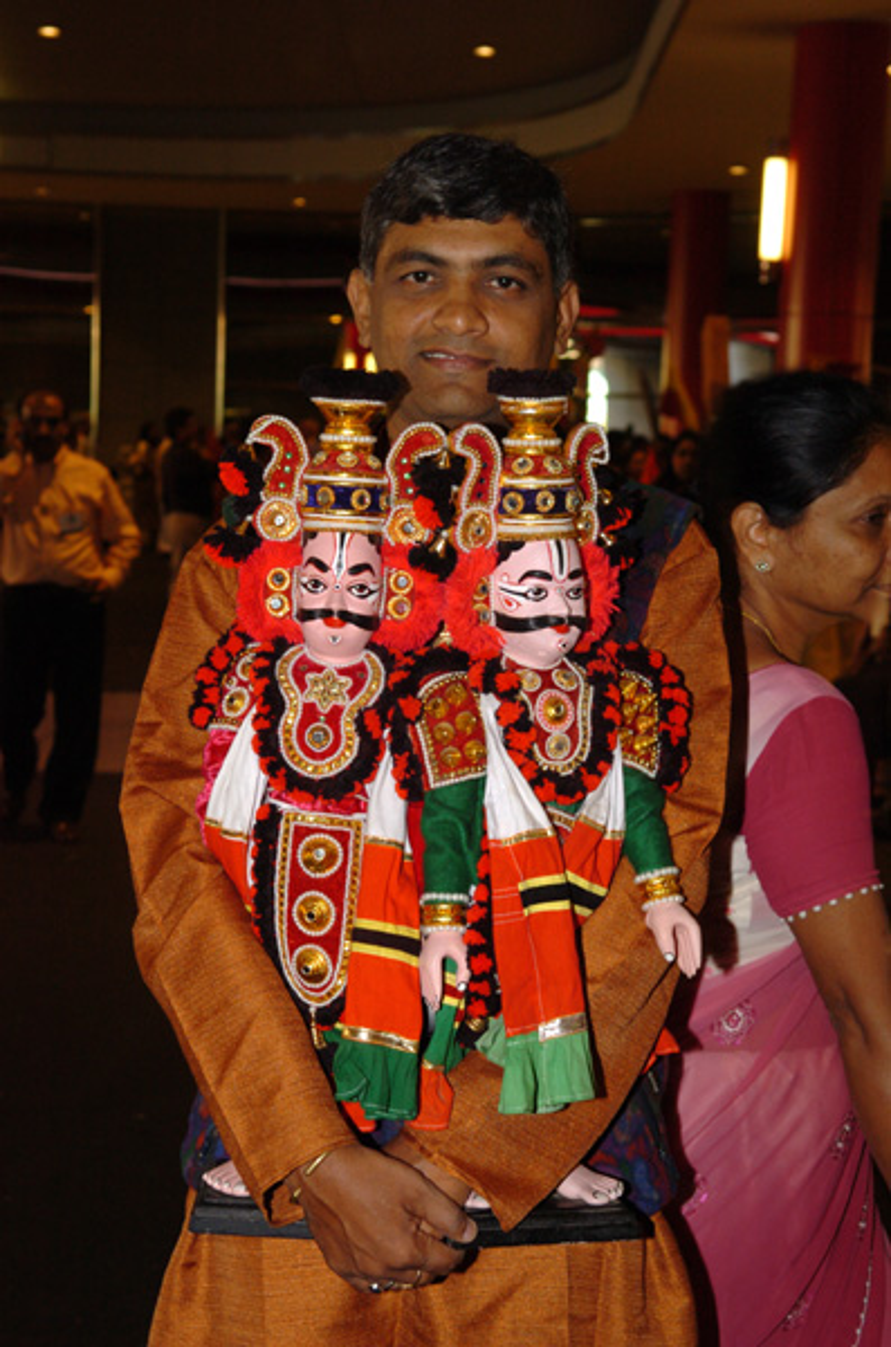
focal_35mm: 57
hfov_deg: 23.7
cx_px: 446
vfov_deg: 35.1
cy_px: 674
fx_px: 2127
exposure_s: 1/30
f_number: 4.5
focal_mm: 38
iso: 400
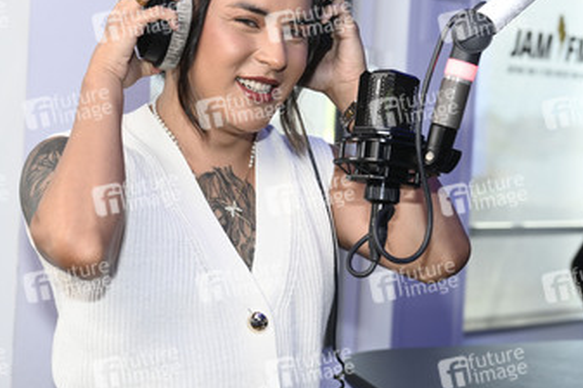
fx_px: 1343
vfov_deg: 16.4
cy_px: 152
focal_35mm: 83
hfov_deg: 24.5
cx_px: 264
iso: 1250
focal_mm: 62
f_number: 4.5
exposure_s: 1/250
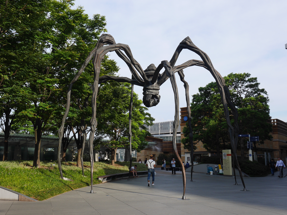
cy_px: 108
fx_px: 332
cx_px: 144
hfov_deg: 46.8
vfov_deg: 36.0
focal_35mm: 40
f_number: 8
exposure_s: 1/400
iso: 200
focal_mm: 20
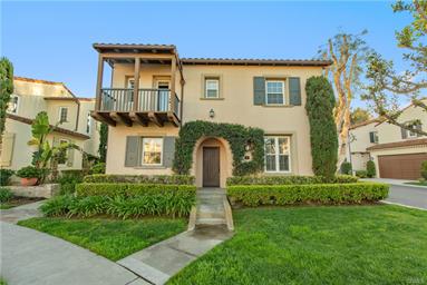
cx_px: 214
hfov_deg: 96.7
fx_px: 190
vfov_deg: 73.8
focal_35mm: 16
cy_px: 142
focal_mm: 16
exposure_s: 1/200
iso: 400
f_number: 7.1
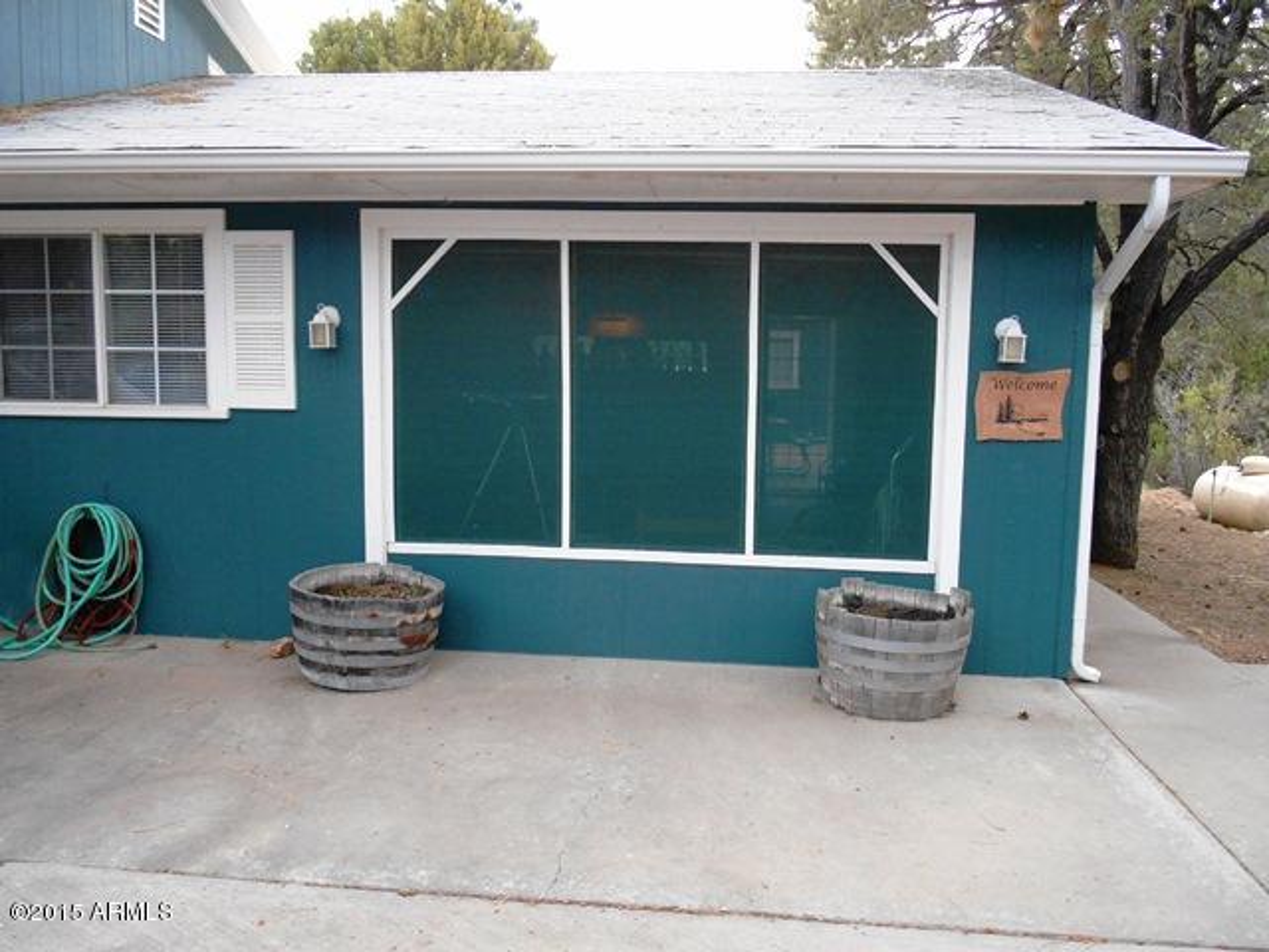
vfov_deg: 45.4
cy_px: 476
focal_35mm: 31
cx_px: 634
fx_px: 1136
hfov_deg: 58.4
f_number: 3.6
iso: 400
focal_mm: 5.5
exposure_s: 1/250
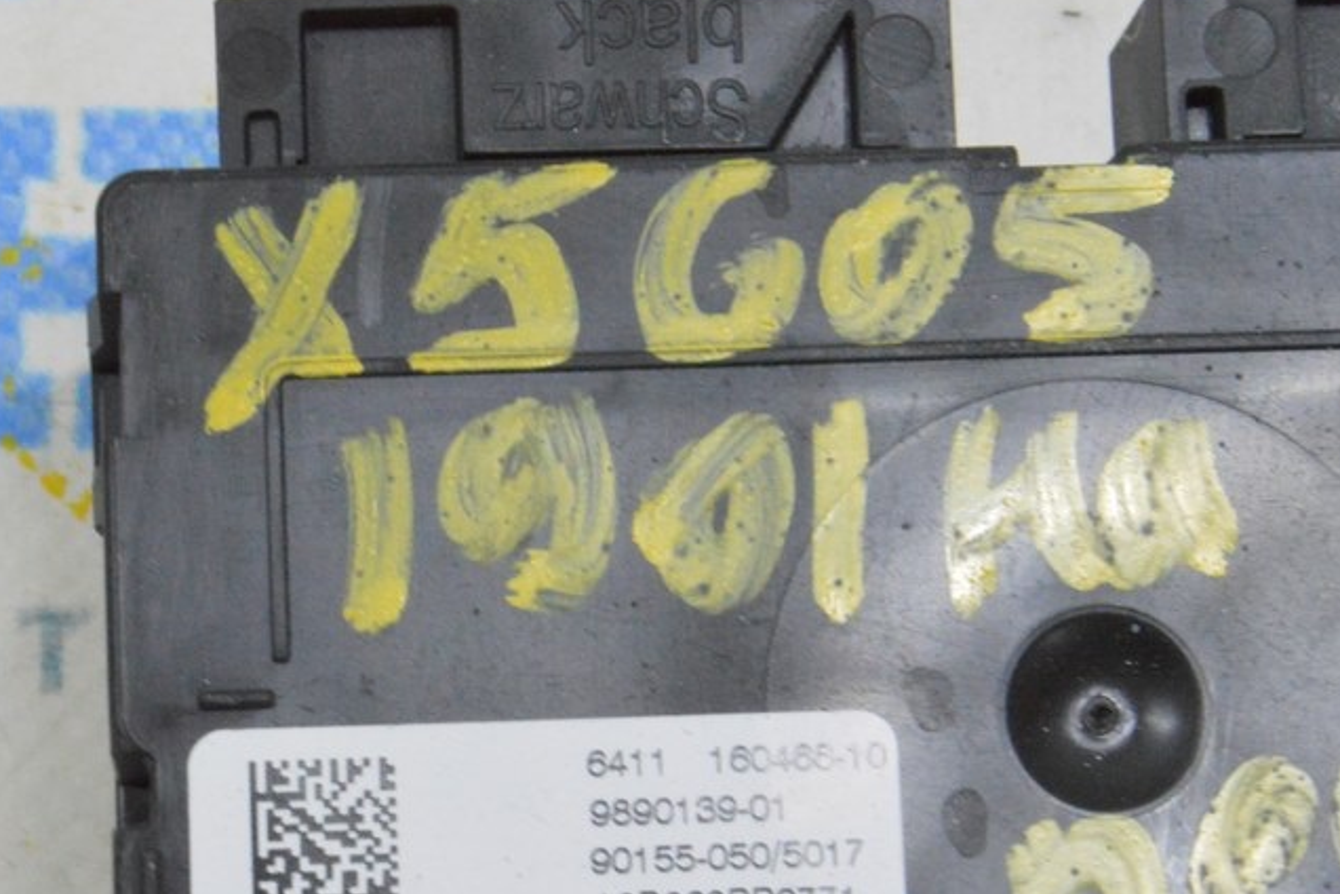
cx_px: 497
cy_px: 655
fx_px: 4943
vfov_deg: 10.3
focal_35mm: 133
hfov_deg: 15.4
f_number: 20
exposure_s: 1/20
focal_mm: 55
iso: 6400
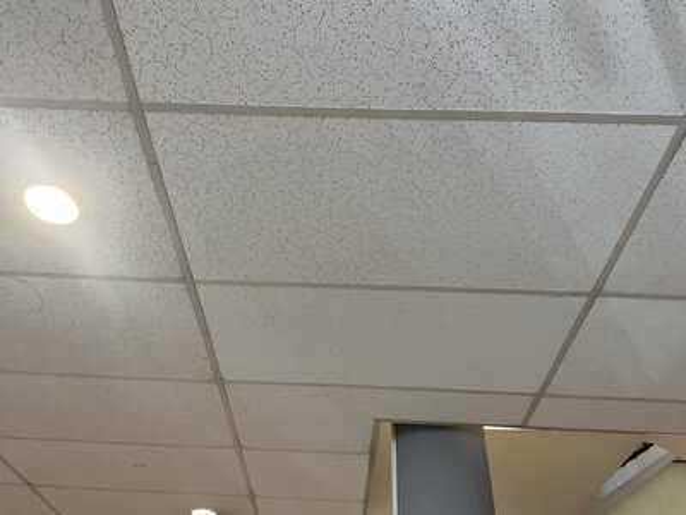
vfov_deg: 48.2
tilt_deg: +41.1
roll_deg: -3.5
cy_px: 258
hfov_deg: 61.7
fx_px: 575
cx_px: 343
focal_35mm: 29
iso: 100
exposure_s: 1/50
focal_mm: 3
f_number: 1.8
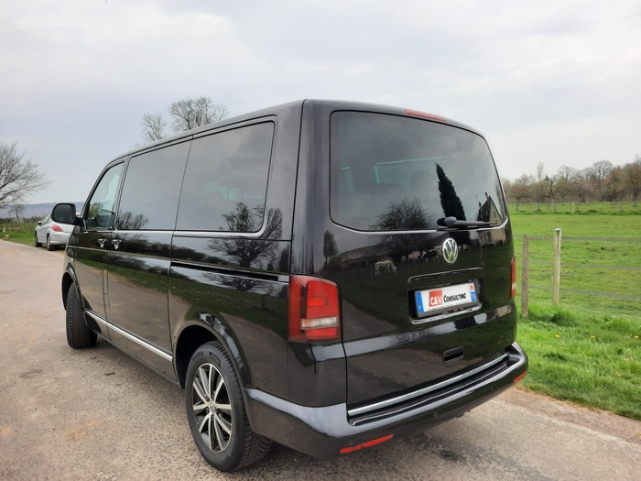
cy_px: 240
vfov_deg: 54.9
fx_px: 463
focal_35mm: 25
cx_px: 320
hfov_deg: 69.4
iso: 32
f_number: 2
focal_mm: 4.6
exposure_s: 1/351
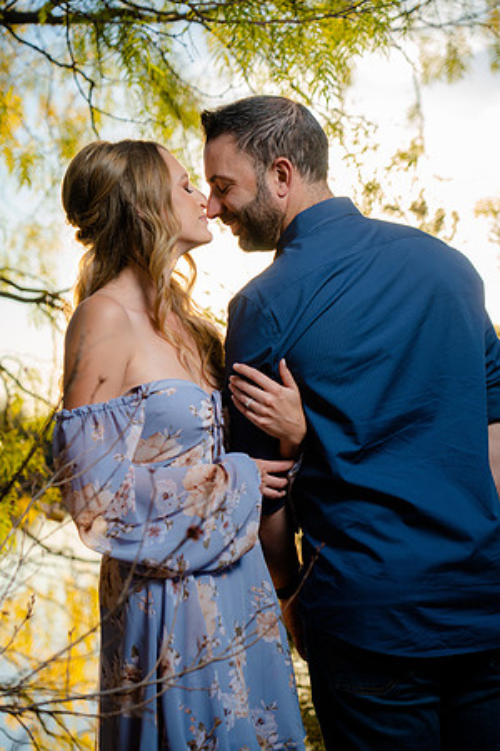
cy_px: 376
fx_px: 1708
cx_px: 250
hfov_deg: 16.7
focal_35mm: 82
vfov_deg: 24.8
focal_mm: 82
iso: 50
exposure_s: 1/250
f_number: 4
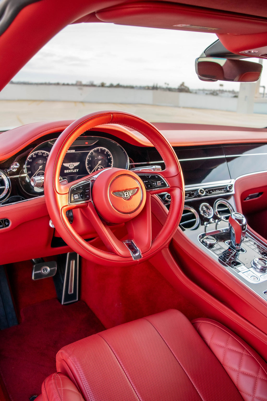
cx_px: 134
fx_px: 367
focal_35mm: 33
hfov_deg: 40.0
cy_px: 200
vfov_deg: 57.2
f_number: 5
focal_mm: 22
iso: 400
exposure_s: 1/100
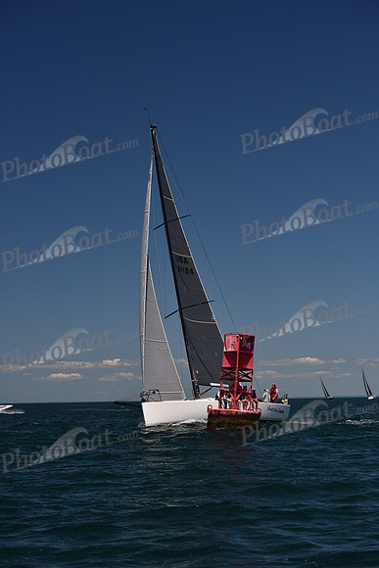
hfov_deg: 19.5
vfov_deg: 28.8
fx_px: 1105
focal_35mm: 70
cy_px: 284
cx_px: 190
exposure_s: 1/800
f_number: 7.1
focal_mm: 70
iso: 250
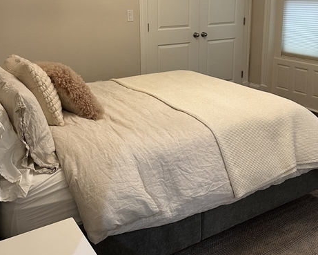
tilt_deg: -10.7
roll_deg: +0.1
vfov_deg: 37.3
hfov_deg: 46.8
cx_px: 152
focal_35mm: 39
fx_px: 367
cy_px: 65
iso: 320
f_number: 1.78
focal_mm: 6.86
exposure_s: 1/60
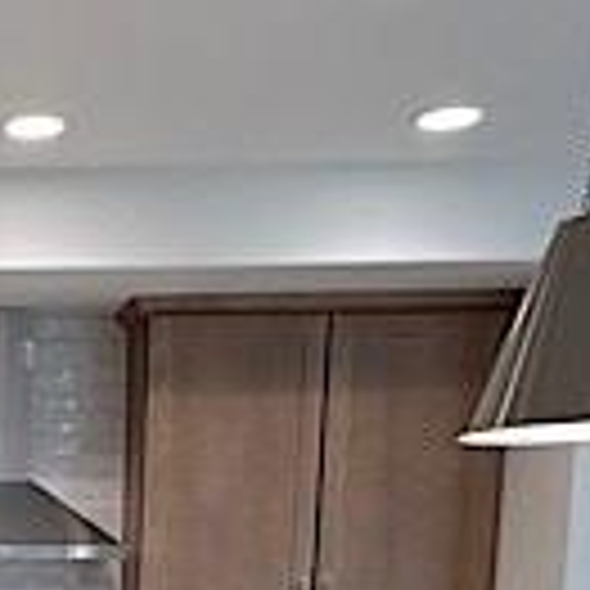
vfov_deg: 21.4
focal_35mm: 71
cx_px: -158
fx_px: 1369
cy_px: 822
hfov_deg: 22.1
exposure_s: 1/120
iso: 125
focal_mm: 2.22
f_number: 2.2
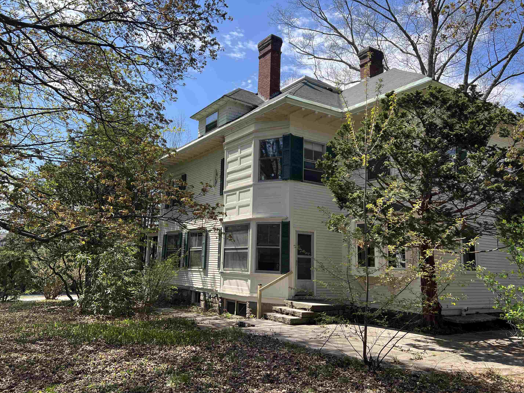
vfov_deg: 49.7
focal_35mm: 28
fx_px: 424
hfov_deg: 63.4
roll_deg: -2.1
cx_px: 253
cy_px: 189
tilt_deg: +9.2
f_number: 1.5
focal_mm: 5.7
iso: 50
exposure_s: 1/2208
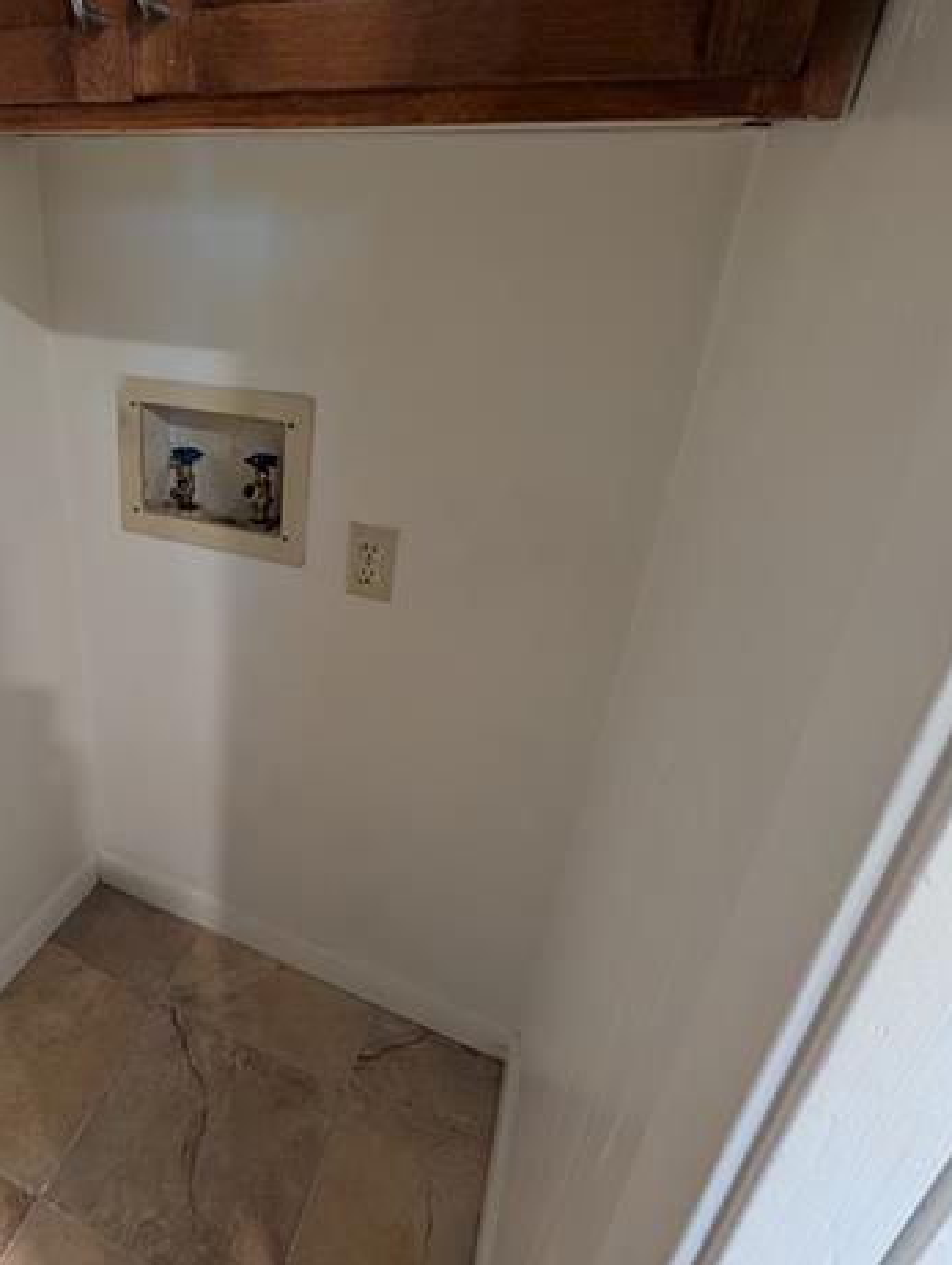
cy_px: 565
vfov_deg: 81.4
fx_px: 732
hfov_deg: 61.6
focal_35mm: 20
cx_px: 217
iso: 340
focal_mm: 2.02
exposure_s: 1/30
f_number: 1.7
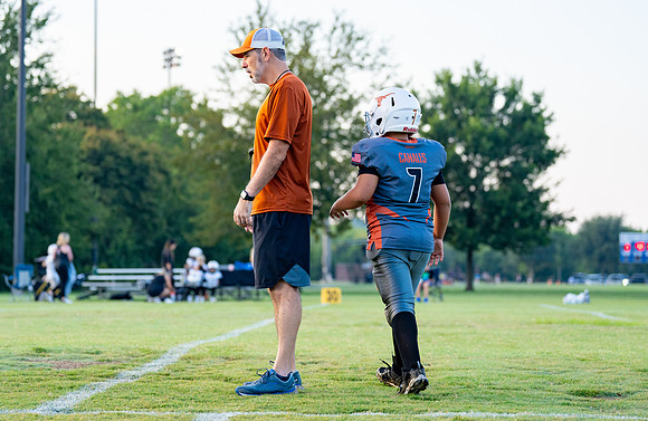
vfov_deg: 13.1
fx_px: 1828
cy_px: 168
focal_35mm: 102
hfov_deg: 20.1
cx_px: 281
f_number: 2.8
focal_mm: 86
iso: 640
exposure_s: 1/1250
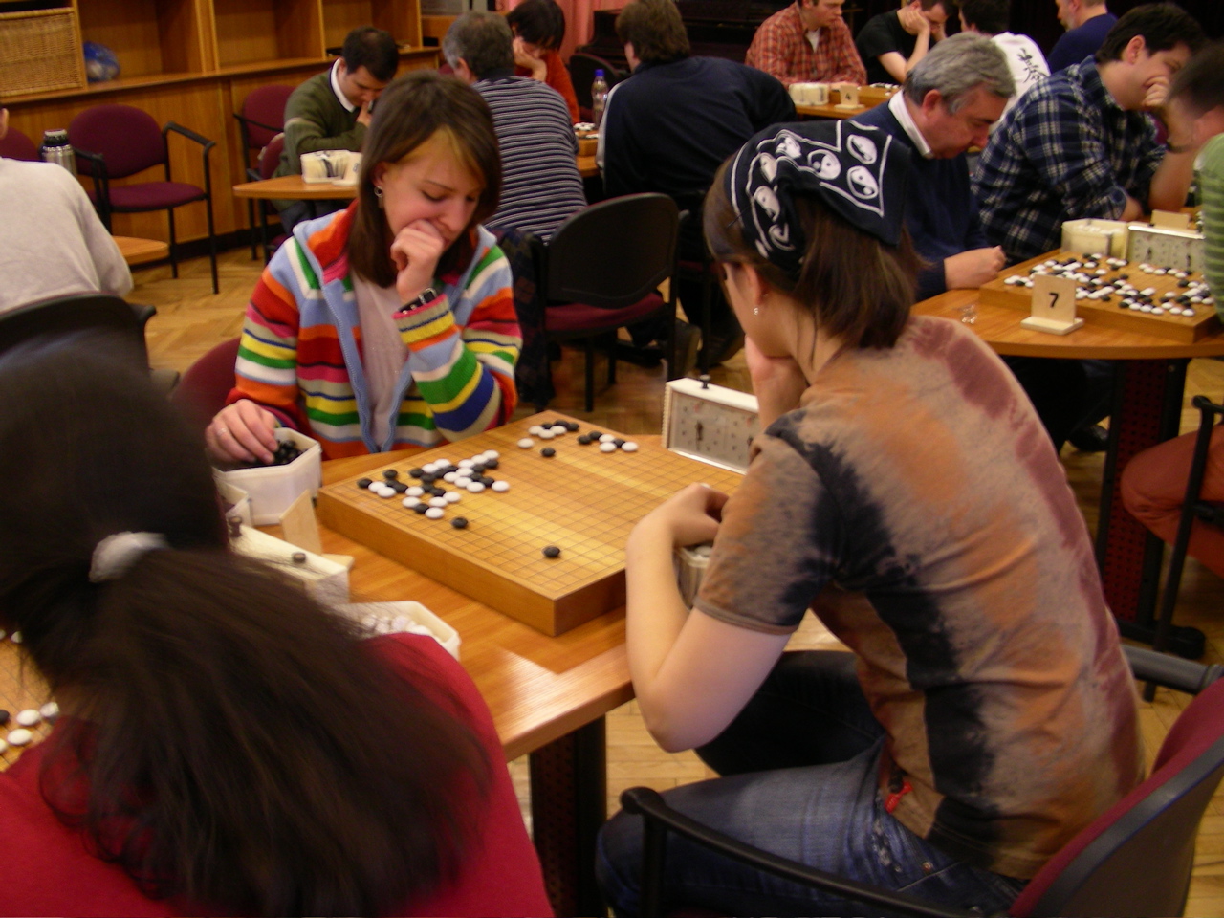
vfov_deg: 37.7
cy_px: 459
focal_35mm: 38
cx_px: 612
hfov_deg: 49.0
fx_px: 1344
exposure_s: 1/4
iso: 80
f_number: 3.5
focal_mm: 6.3
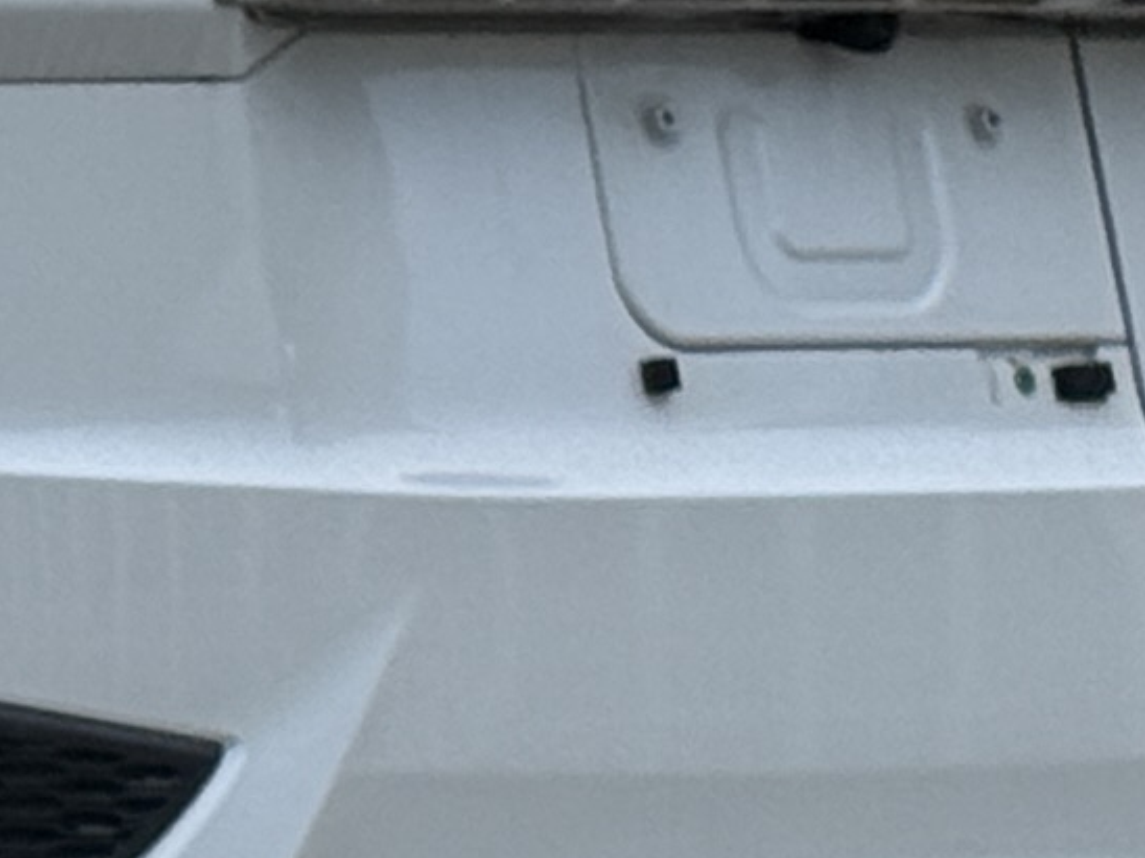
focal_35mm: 353
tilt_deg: +2.0
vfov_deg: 4.2
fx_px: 11676
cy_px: -321
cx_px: -1410
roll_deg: +1.2
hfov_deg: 5.5
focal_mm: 6.76
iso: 80
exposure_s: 1/855
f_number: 1.78
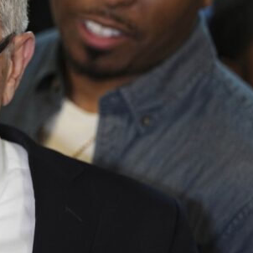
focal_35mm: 424
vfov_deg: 4.1
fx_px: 3506
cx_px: -119
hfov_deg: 4.1
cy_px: 64
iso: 2000
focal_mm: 147
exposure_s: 1/320
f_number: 2.8
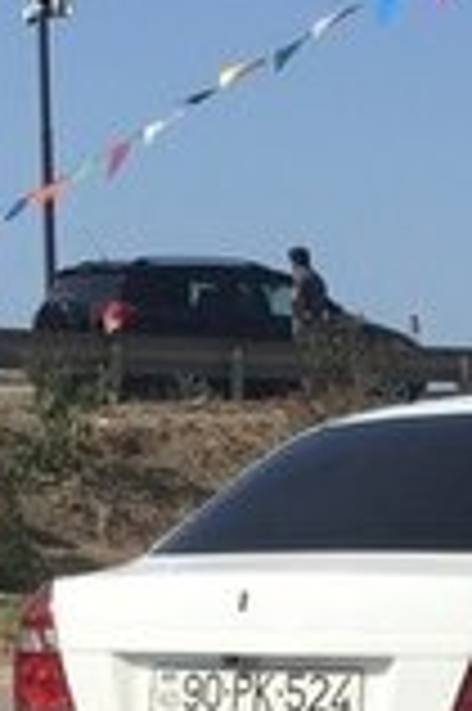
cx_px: 553
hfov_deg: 10.7
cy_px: 871
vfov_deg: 15.6
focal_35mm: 126
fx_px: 2483
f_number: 2.2
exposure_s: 1/2639
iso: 32
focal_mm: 4.15
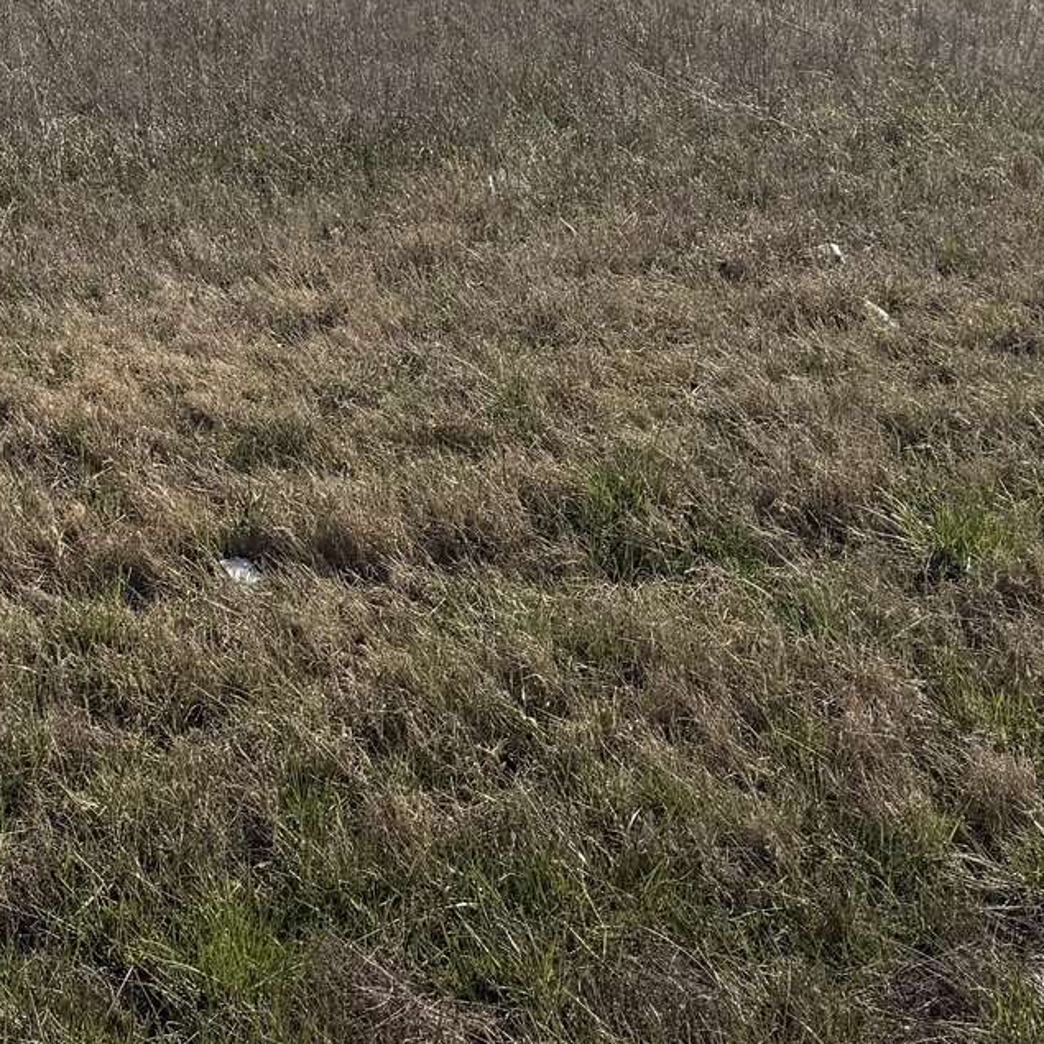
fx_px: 2627
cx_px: 89
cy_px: 143
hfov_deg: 21.9
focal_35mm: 77
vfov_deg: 22.0
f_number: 1.78
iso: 80
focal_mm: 6.76
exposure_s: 1/9091
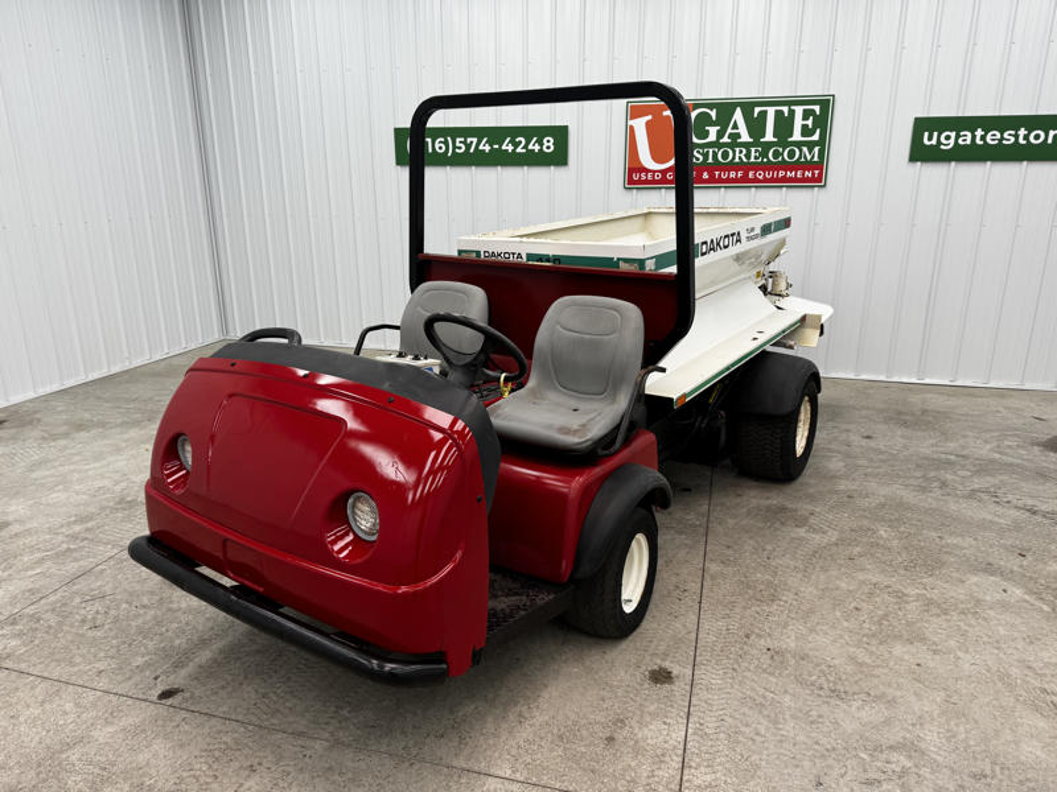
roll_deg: -0.1
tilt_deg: -17.3
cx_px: 528
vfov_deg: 56.8
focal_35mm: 24
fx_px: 733
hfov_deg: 71.6
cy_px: 396
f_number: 1.78
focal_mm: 6.76
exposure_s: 1/120
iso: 64
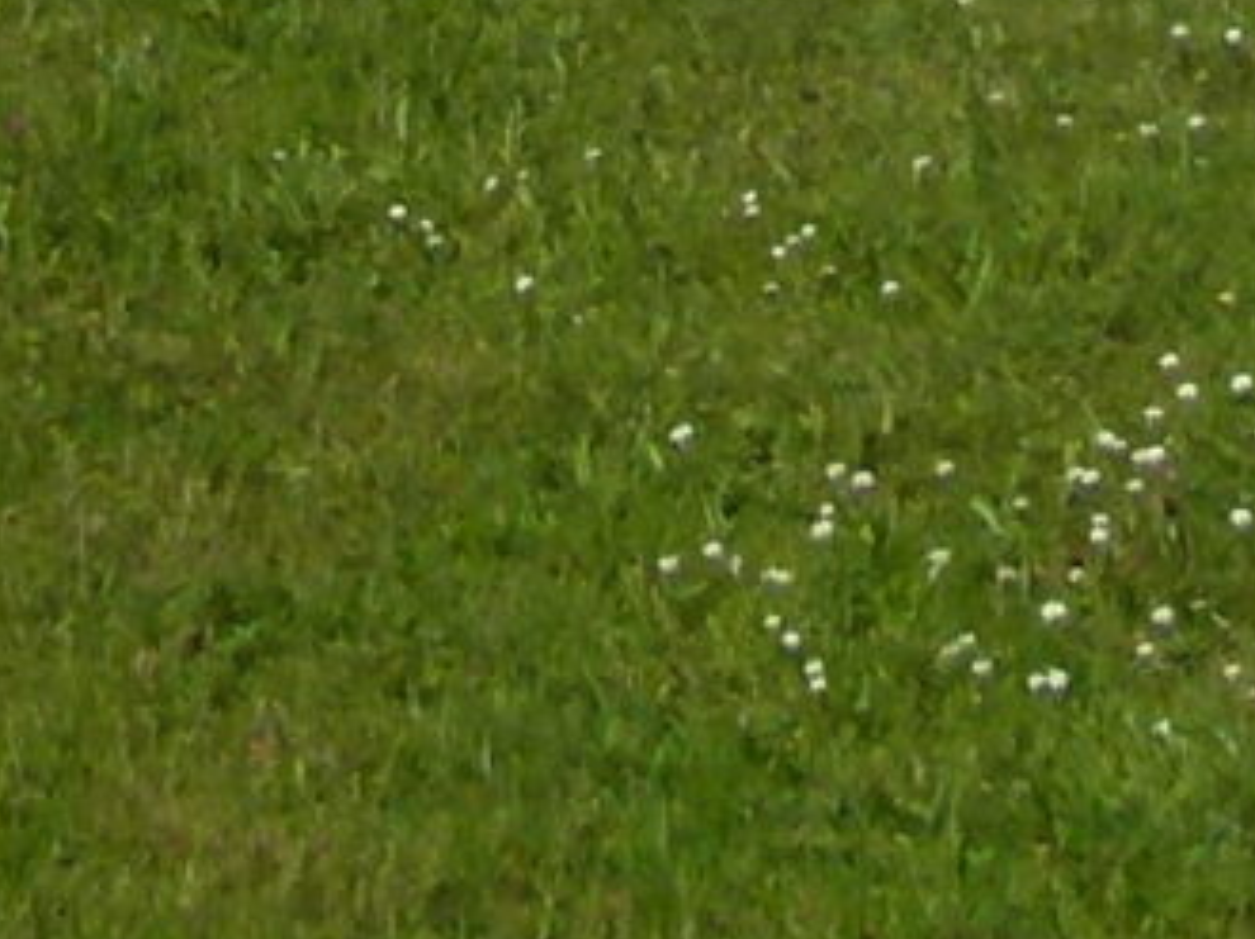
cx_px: 281
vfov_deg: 6.7
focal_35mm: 194
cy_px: -2213
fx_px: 7028
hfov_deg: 10.2
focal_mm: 4.5
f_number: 4
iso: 100
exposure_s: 1/1600
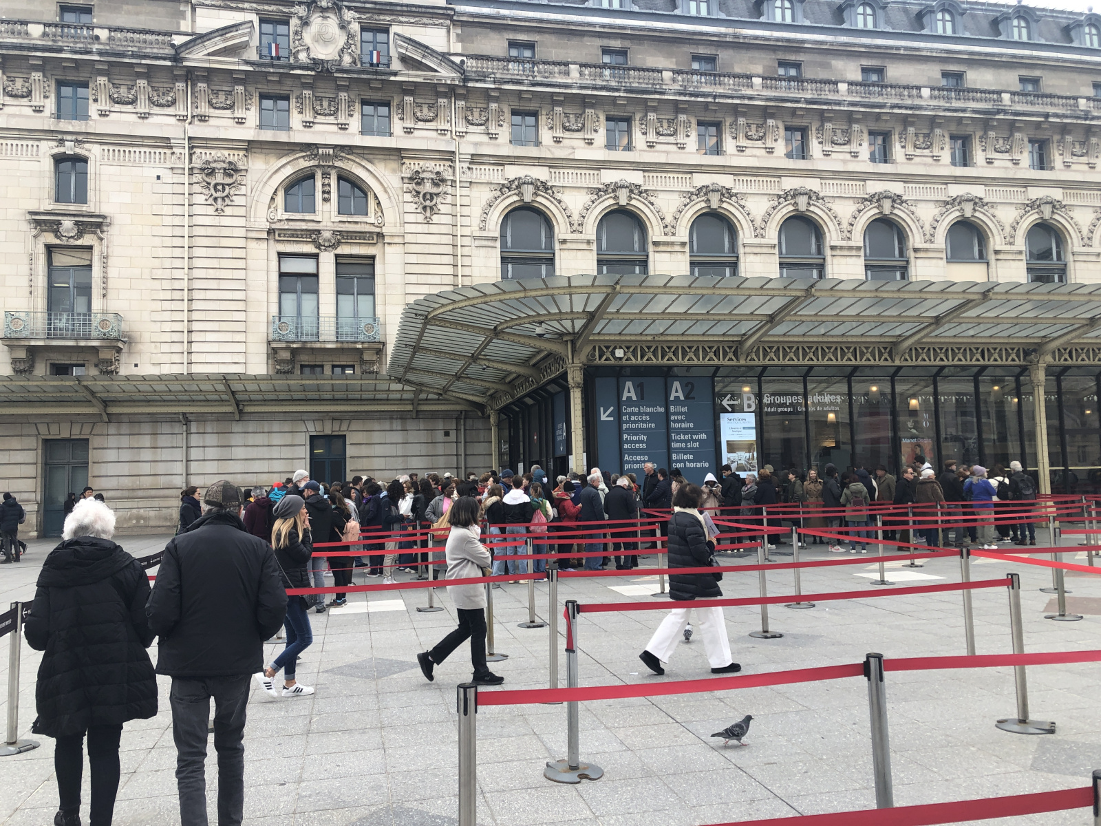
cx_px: 550
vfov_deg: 49.7
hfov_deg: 63.4
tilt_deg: +5.4
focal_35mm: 28
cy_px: 413
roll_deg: +0.1
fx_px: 891
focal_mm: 3.99
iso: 20
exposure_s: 1/390
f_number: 1.8
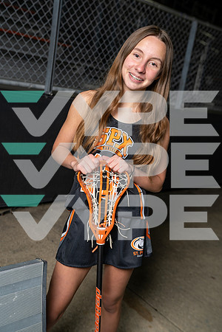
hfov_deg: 33.4
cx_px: 111
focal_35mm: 40
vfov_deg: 48.5
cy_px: 166
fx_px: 370
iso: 125
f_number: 4
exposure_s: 1/250
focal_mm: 40
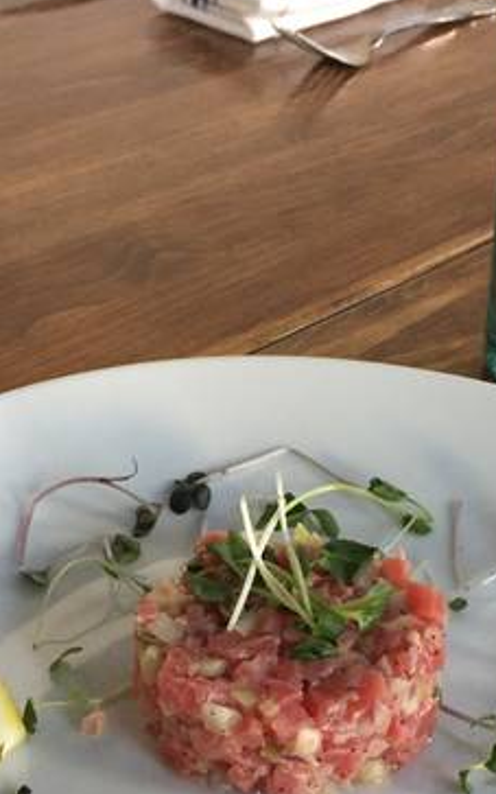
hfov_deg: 21.0
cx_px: 284
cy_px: 627
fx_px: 1340
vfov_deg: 32.1
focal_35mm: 62
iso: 125
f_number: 2.2
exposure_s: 1/30
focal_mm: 4.15
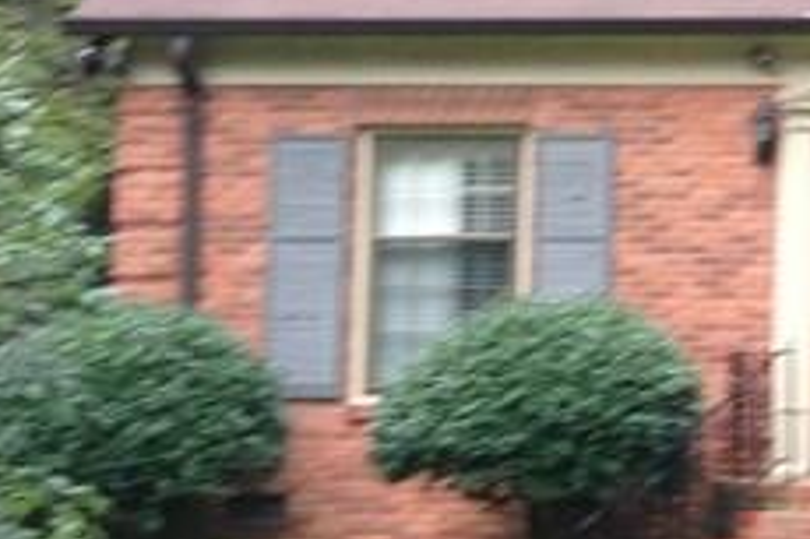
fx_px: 3440
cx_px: 1152
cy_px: 285
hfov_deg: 12.8
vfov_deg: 9.0
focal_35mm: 153
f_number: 2.4
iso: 50
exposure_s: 1/125
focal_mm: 4.13
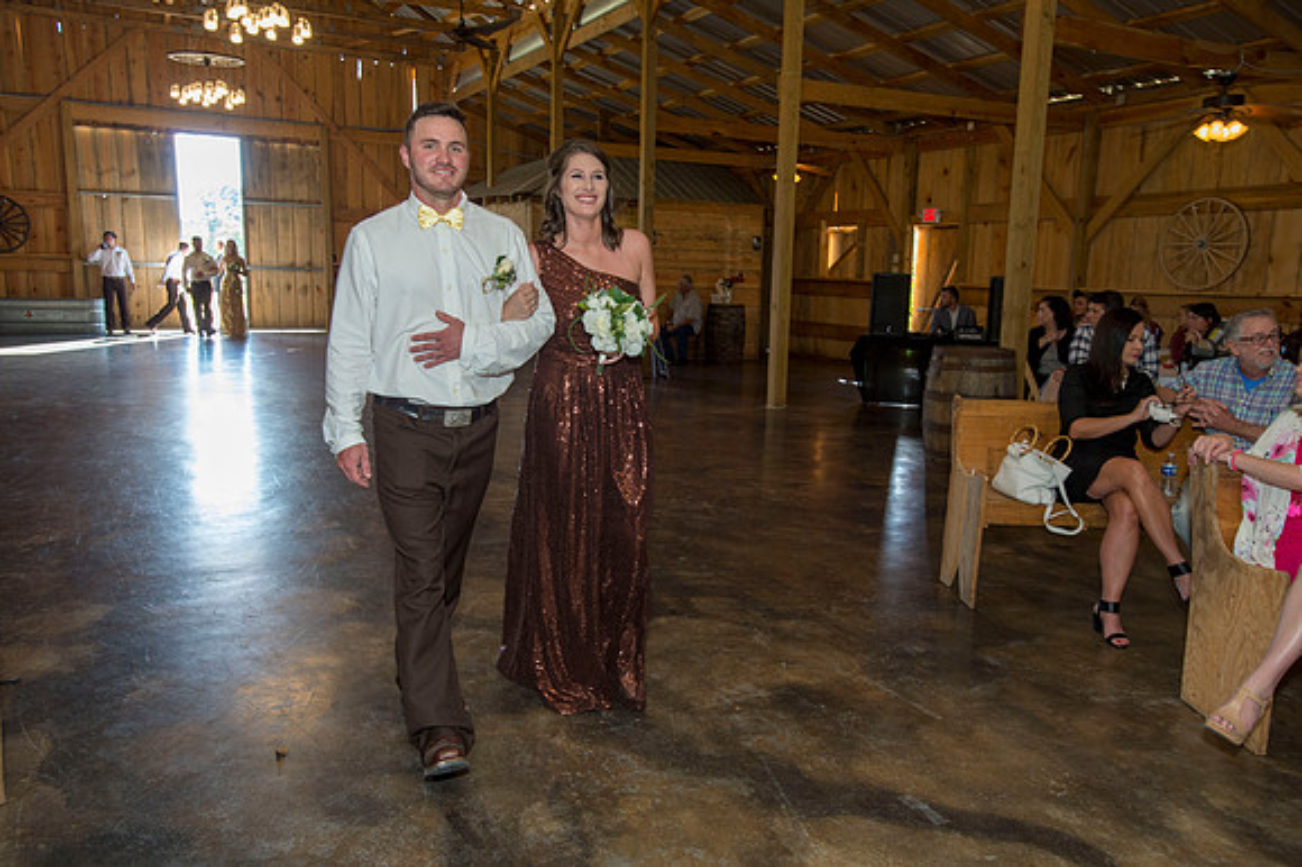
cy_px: 434
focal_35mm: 28
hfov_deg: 65.5
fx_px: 1012
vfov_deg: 46.4
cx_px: 651
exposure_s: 1/125
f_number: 6.3
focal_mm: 28
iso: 1600
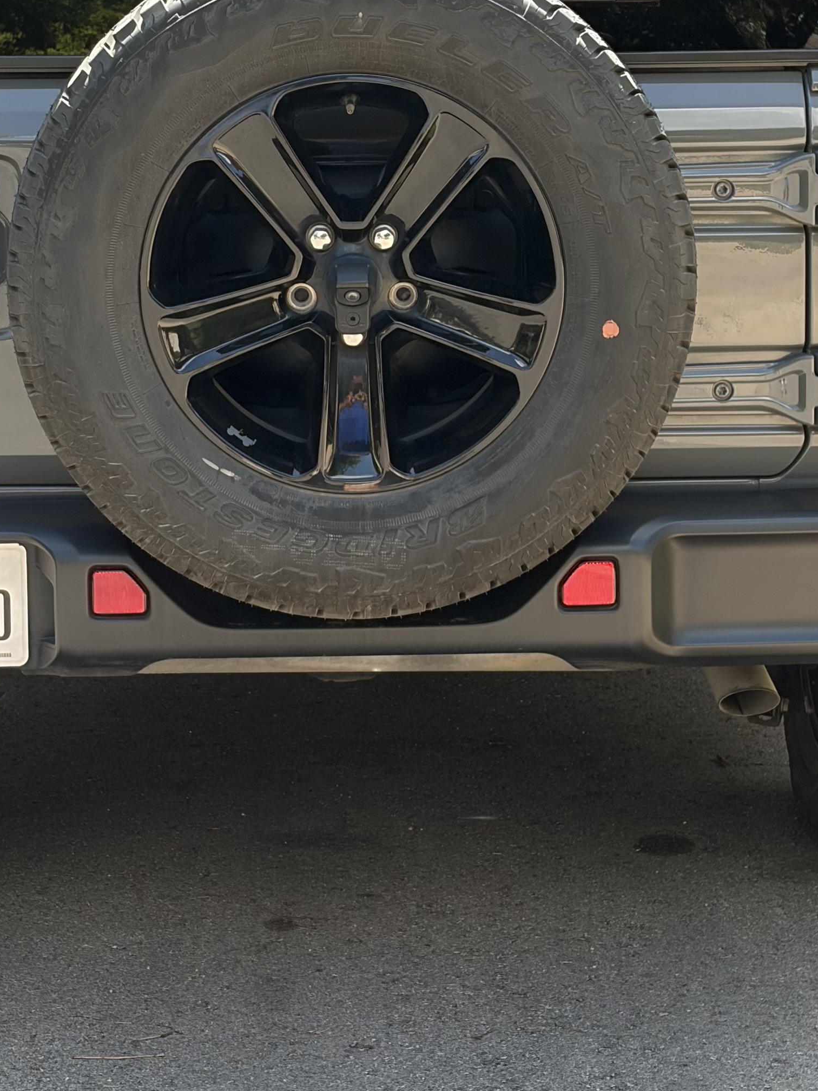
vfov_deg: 18.7
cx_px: 395
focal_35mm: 104
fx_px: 3277
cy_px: 176
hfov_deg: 14.2
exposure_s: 1/630
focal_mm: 5.96
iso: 50
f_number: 1.6
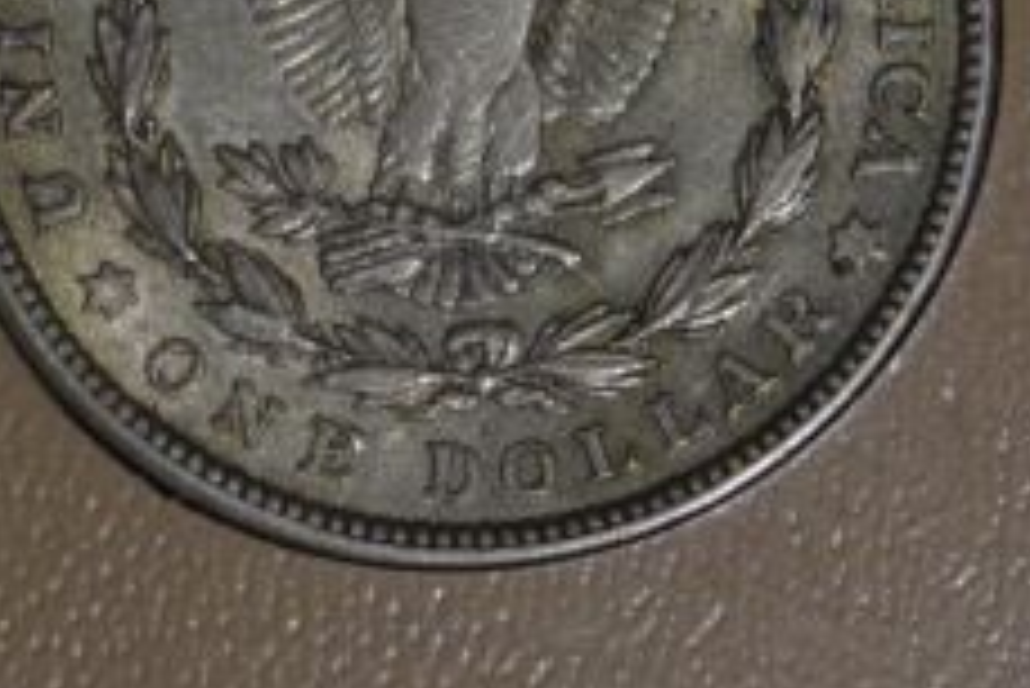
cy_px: 681
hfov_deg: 3.5
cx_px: 1844
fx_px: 16891
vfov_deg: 2.3
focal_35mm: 590
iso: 1600
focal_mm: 90
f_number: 8
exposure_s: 1/160
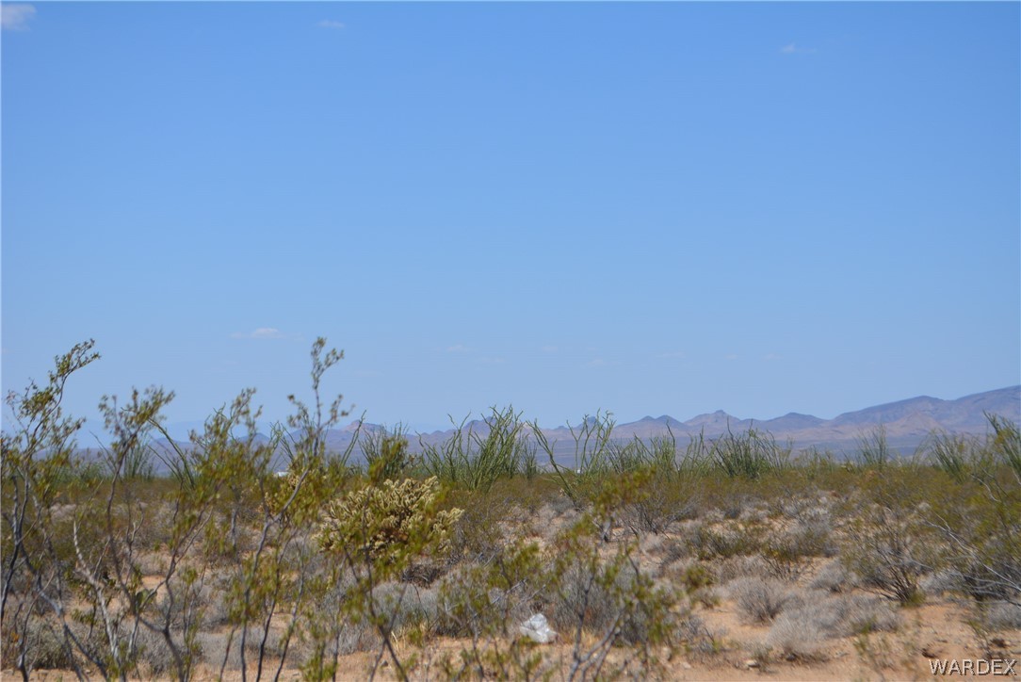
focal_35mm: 82
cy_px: 341
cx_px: 510
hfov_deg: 24.6
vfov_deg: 16.6
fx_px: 2341
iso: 400
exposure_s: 1/2000
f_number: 7.1
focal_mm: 55
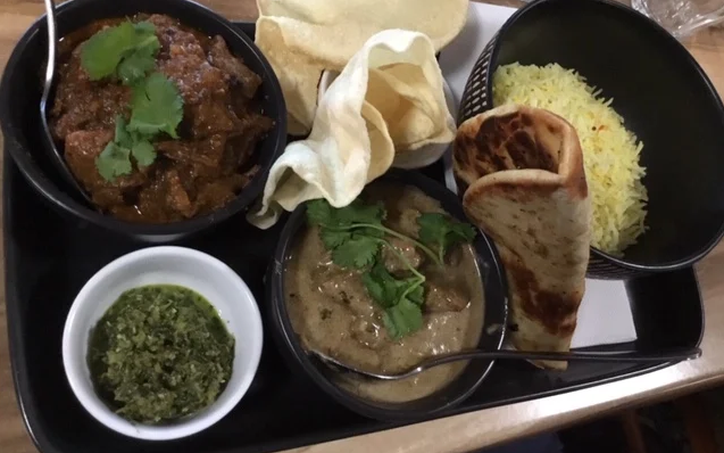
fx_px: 651
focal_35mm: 33
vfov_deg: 38.3
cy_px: 200
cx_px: 363
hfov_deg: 58.1
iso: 400
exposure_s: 1/17
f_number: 2.4
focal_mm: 3.3
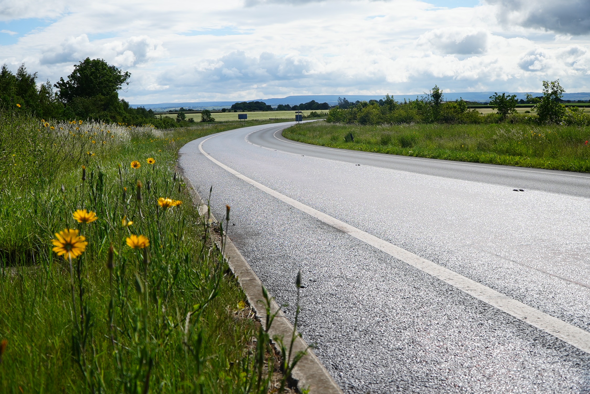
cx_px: 295
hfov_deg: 48.4
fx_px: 656
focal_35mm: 40
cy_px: 197
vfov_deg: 33.4
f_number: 5
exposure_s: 1/800
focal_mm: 27
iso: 80
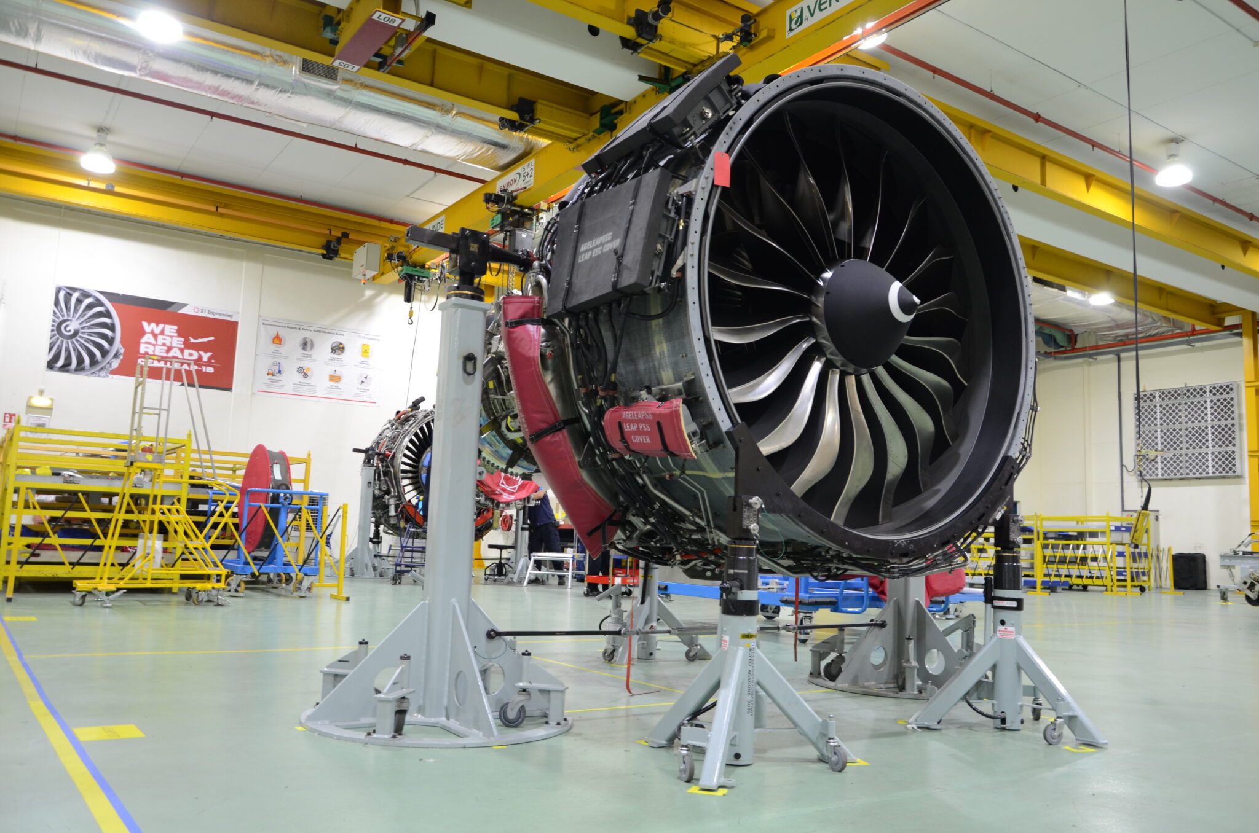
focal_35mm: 27
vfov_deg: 47.7
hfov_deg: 67.5
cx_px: 630
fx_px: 942
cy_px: 416
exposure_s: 1/30
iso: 500
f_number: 4
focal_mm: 18
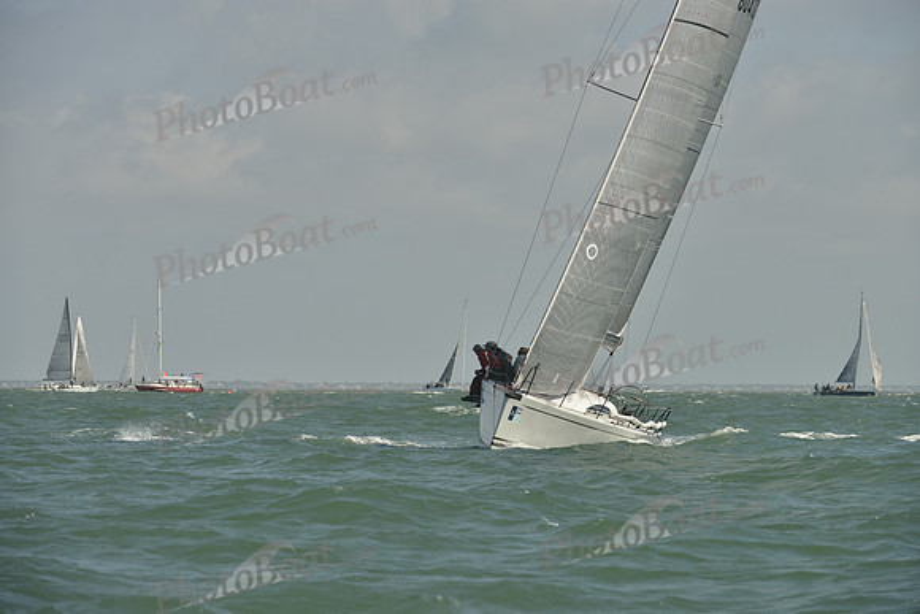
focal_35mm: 200
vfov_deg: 6.9
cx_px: 460
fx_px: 5112
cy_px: 307
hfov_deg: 10.3
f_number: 9
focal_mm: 200
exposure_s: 1/1250
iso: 280
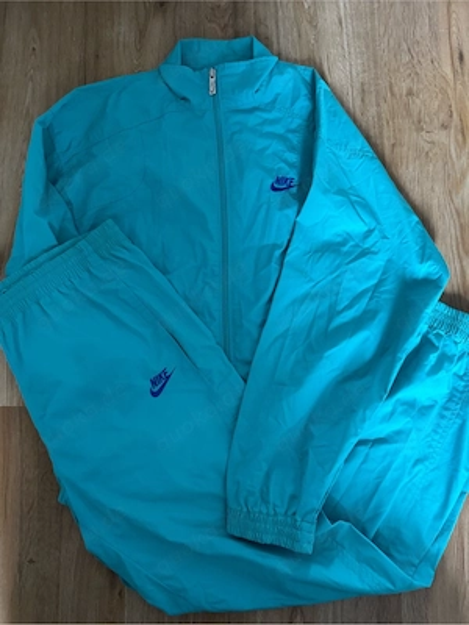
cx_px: 234
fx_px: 434
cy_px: 312
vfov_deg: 71.6
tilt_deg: -82.7
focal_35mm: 24
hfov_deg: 56.8
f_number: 1.78
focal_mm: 6.76
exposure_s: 1/60
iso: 320
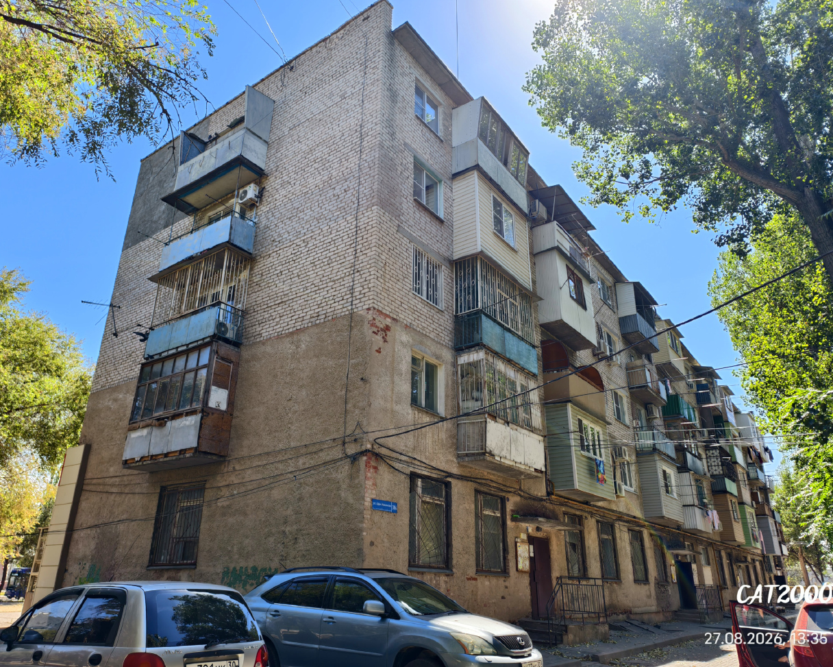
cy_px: 334
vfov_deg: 58.8
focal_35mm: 24
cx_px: 401
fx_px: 592
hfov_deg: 70.3
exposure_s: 1/1083
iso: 72
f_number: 1.57
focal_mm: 6.54
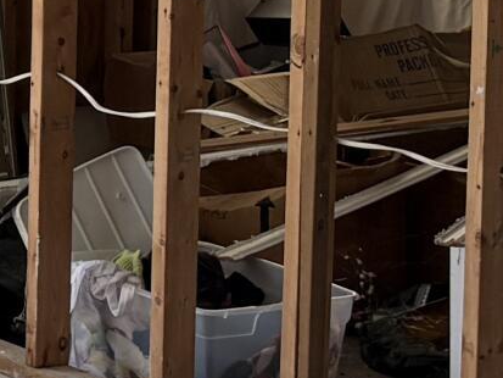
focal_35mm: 189
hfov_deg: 9.6
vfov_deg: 7.8
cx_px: -592
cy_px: -46
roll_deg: +0.7
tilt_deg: -6.1
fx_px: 2747
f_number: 1.6
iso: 64
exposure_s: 1/472
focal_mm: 5.96
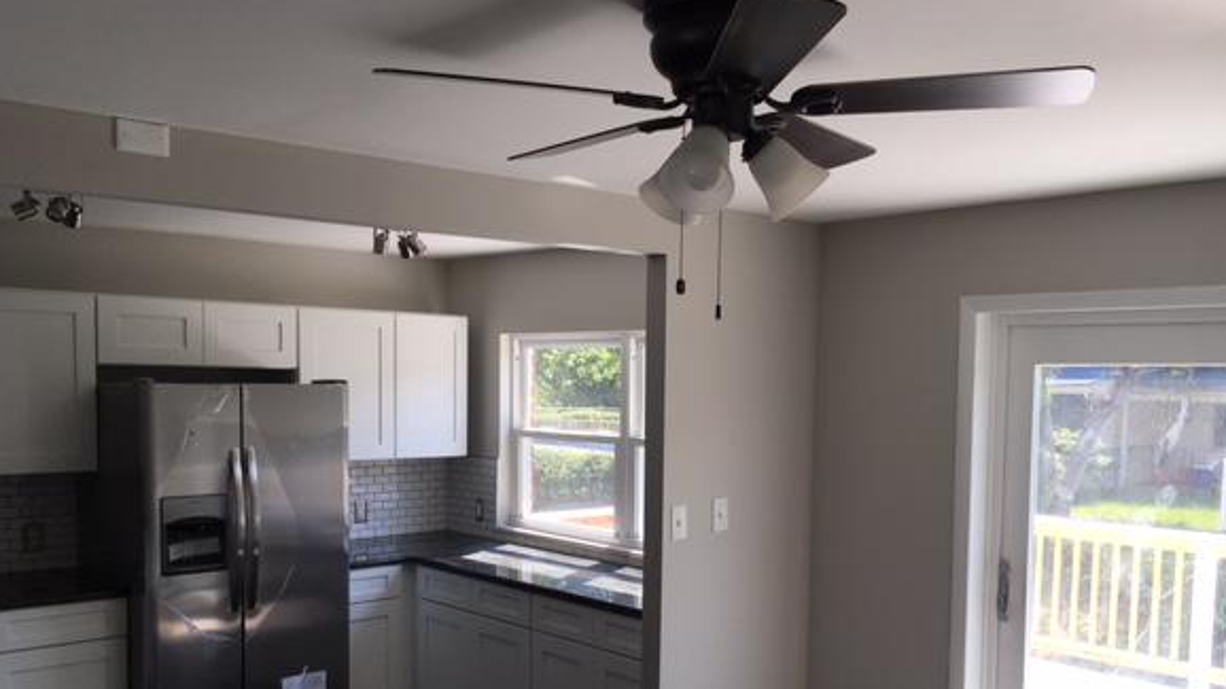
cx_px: 626
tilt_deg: -5.3
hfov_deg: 56.6
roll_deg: -0.3
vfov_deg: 33.4
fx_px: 1138
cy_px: 462
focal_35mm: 35
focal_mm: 4.15
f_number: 2.2
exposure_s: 1/158
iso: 25
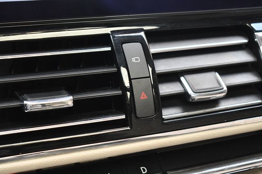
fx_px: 502
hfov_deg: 29.3
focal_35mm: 69
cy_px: 87
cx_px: 131
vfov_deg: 19.7
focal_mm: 46
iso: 1800
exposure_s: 1/125
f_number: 5.3
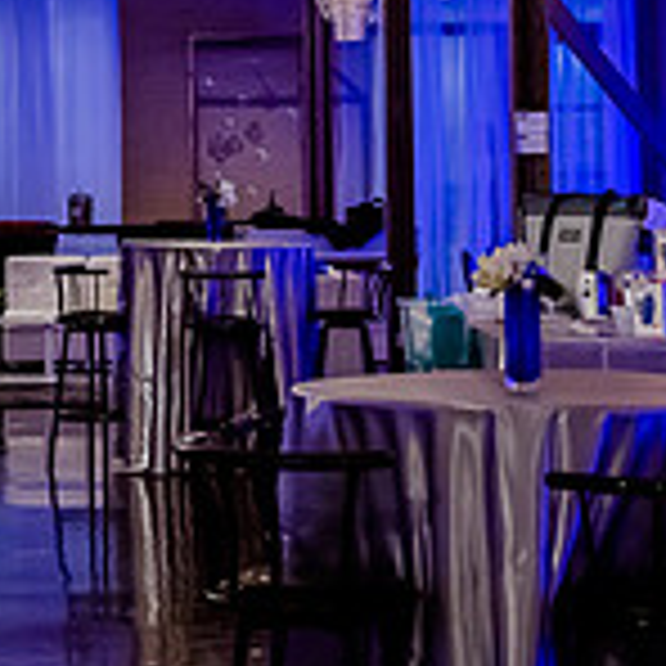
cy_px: 43
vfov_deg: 12.9
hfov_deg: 12.8
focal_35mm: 134
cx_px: -27
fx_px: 2917
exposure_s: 1/160
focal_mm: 40
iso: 3200
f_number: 2.8
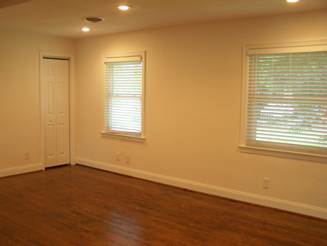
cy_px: 123
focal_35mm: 38
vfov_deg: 37.7
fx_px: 359
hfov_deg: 49.0
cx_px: 164
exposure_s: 1/10
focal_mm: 6.3
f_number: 2.8
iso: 64
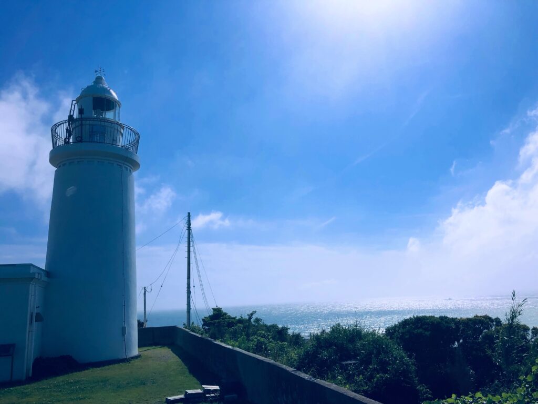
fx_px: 435
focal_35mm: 28
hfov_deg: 63.4
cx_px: 269
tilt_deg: +13.3
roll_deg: +4.1
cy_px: 202
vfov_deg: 49.7
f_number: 1.8
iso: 25
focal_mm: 4
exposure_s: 1/9615
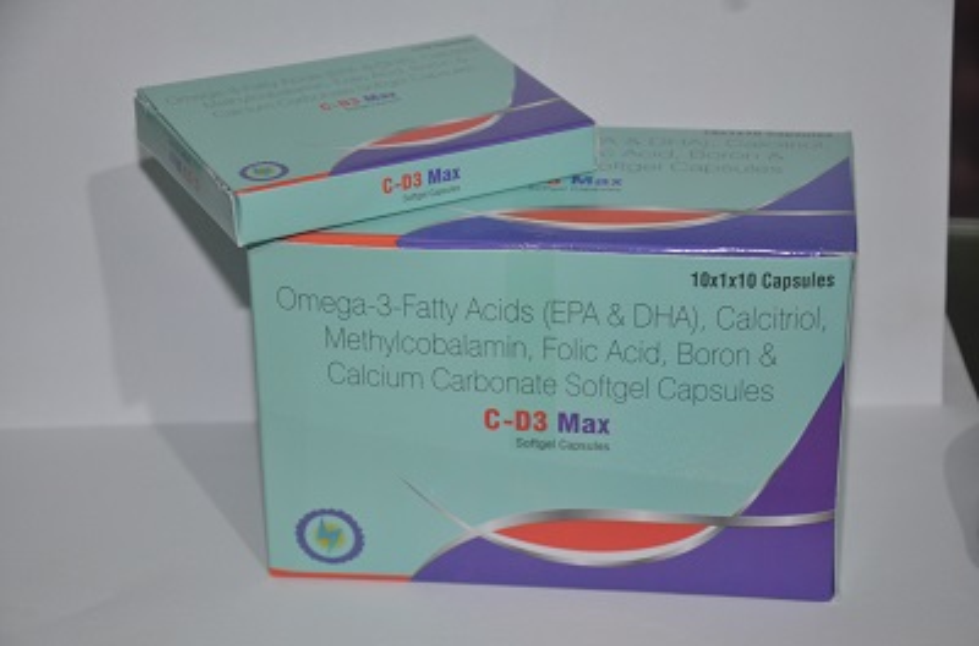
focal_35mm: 93
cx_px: 490
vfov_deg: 14.6
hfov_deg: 22.0
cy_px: 323
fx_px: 2521
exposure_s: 1/60
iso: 800
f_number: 5.3
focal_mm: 62
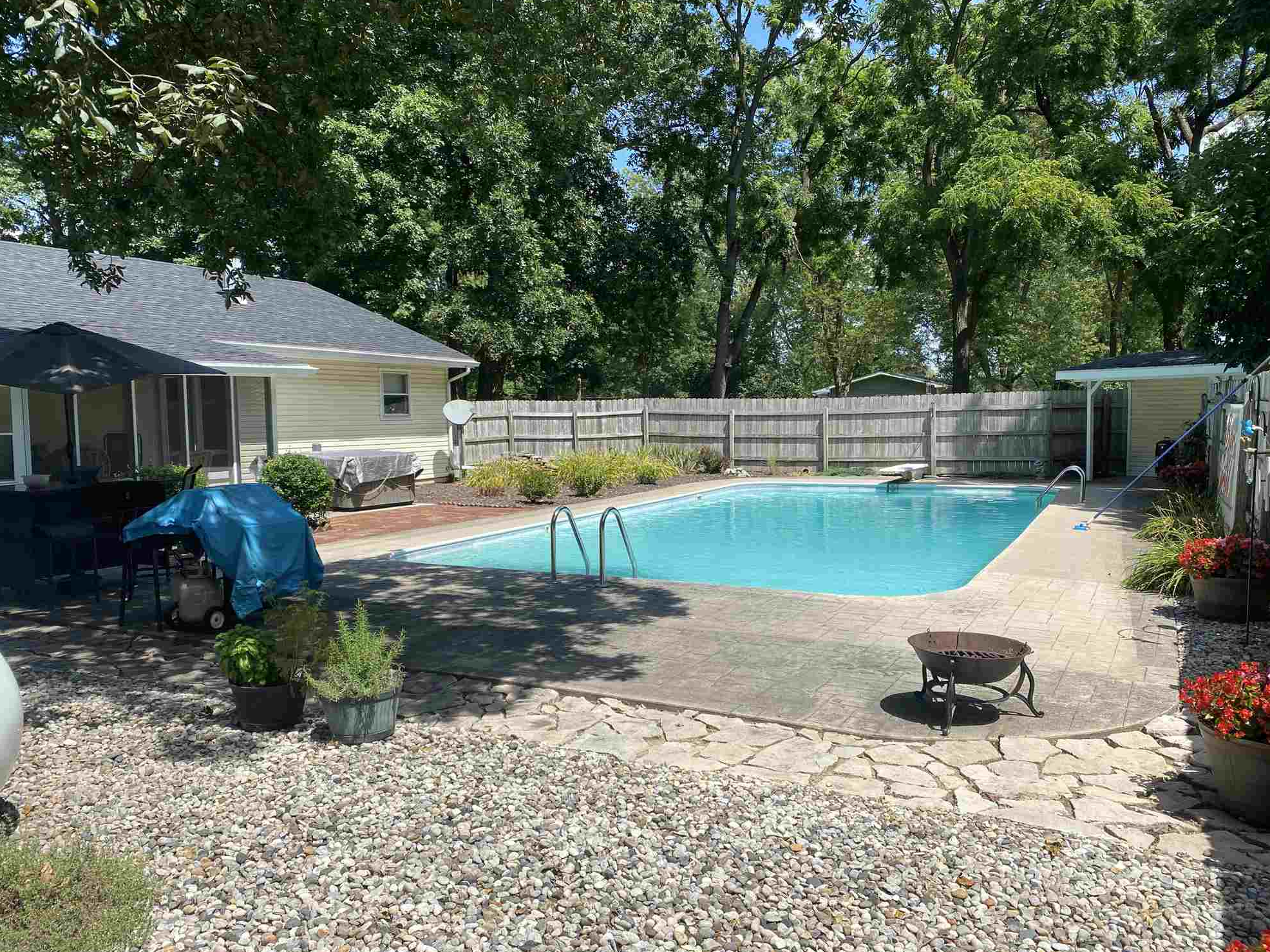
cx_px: 617
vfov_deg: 51.4
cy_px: 487
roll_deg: +1.2
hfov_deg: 65.3
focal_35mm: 27
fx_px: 991
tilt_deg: -3.6
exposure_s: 1/2268
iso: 32
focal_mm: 4.25
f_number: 1.8
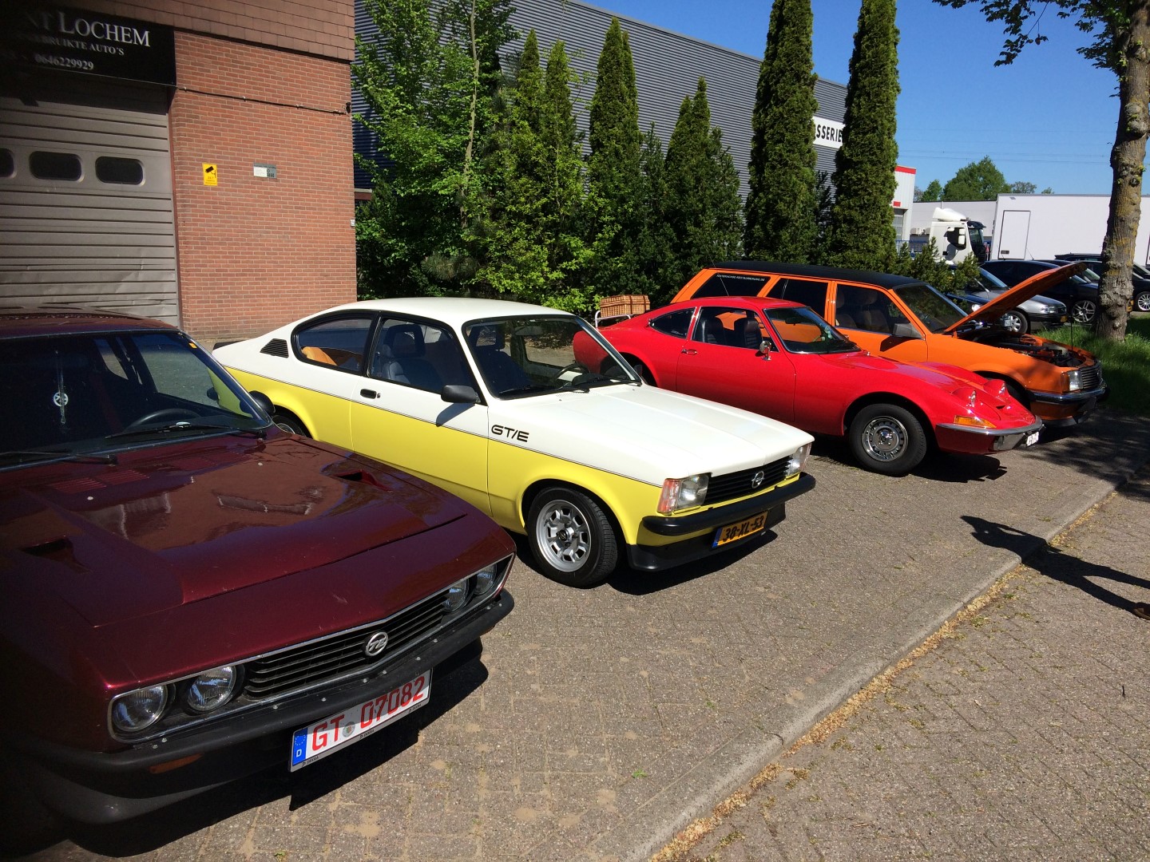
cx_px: 575
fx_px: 963
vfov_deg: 48.2
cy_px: 431
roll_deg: -1.2
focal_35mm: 29
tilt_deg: -9.5
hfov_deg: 61.7
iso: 32
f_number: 2.2
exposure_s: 1/2415
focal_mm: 4.15
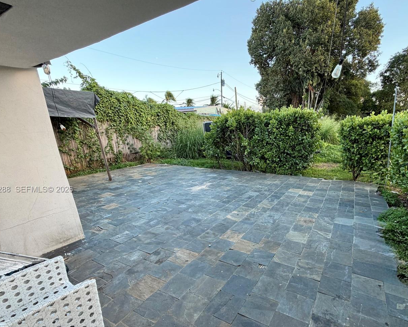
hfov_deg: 85.7
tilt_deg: -17.5
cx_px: 237
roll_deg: +0.9
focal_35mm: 18
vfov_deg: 73.3
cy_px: 190
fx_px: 217
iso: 100
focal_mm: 2.22
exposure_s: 1/121
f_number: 2.2
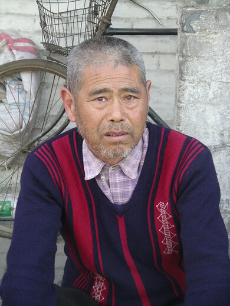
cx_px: 115
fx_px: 1010
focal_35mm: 114
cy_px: 153
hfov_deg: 13.0
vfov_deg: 17.3
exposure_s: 1/103
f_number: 4
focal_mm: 23.8
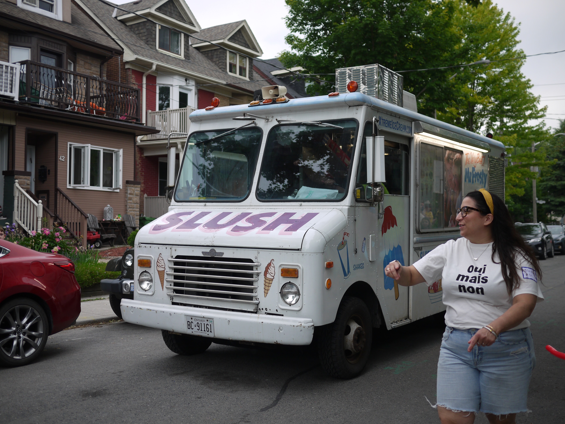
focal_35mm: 41
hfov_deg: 45.8
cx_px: 282
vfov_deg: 35.1
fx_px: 669
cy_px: 216
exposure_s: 1/800
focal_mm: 20
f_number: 1.8
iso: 100
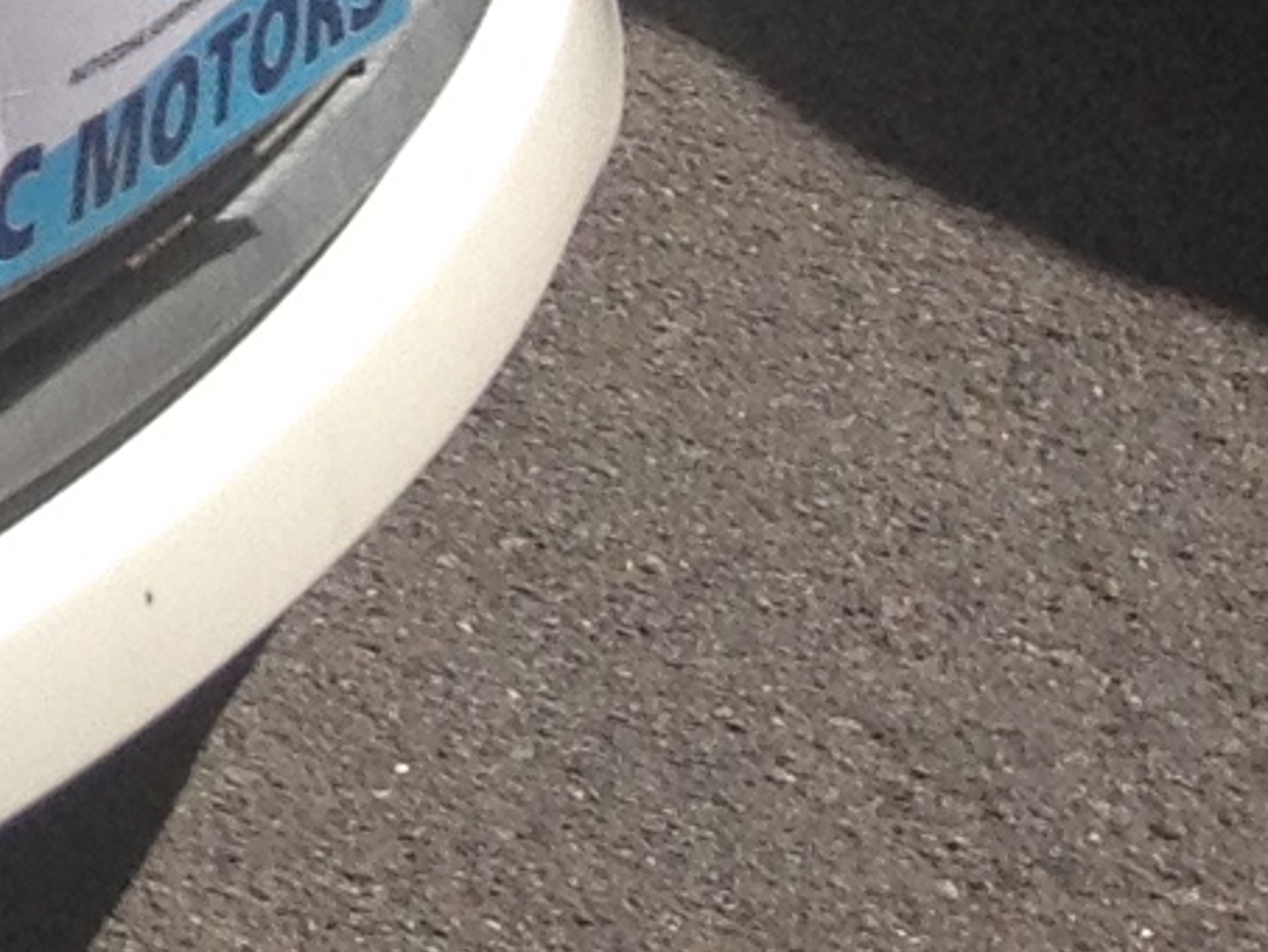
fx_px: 9233
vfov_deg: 5.7
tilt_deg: -22.9
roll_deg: +2.5
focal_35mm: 252
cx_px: -3253
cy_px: -1176
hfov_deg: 6.7
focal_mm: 4.28
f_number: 2.4
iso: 50
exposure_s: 1/1416
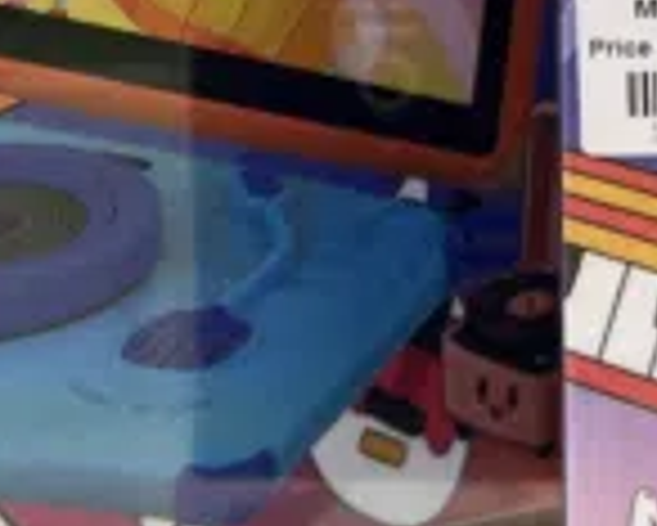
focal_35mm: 111
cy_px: 9
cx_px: 122
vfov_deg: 13.7
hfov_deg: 17.1
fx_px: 2160
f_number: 1.5
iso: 40
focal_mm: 5.7
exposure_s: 1/184
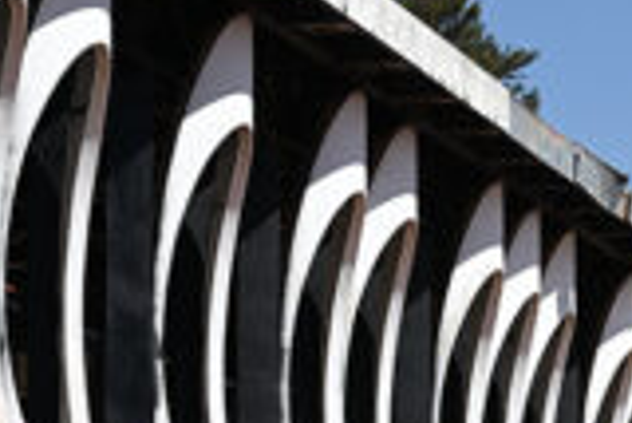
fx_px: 4709
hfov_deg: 7.7
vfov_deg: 5.1
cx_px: 573
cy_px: 372
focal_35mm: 268
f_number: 5.6
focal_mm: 102
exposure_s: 1/4000
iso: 400
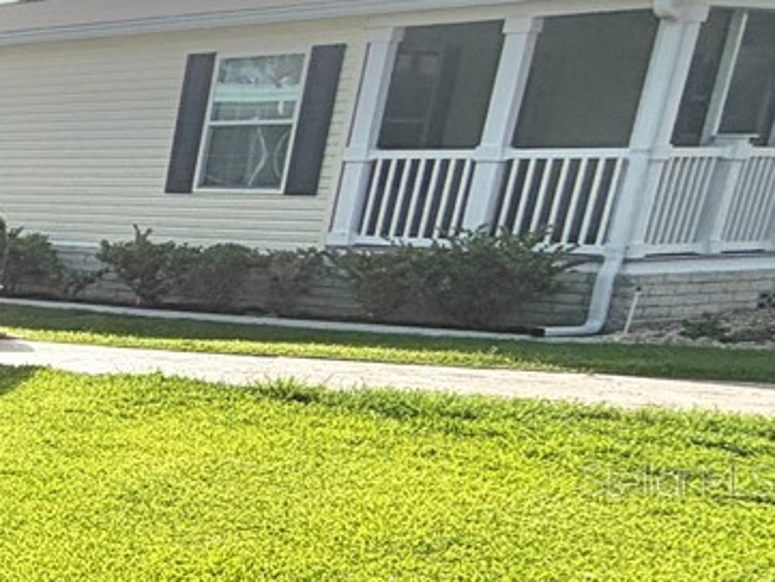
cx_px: -934
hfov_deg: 17.0
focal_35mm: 62
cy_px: 479
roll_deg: +0.1
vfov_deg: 23.3
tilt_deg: -12.9
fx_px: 1389
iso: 32
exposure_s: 1/1285
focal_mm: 2.22
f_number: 2.2
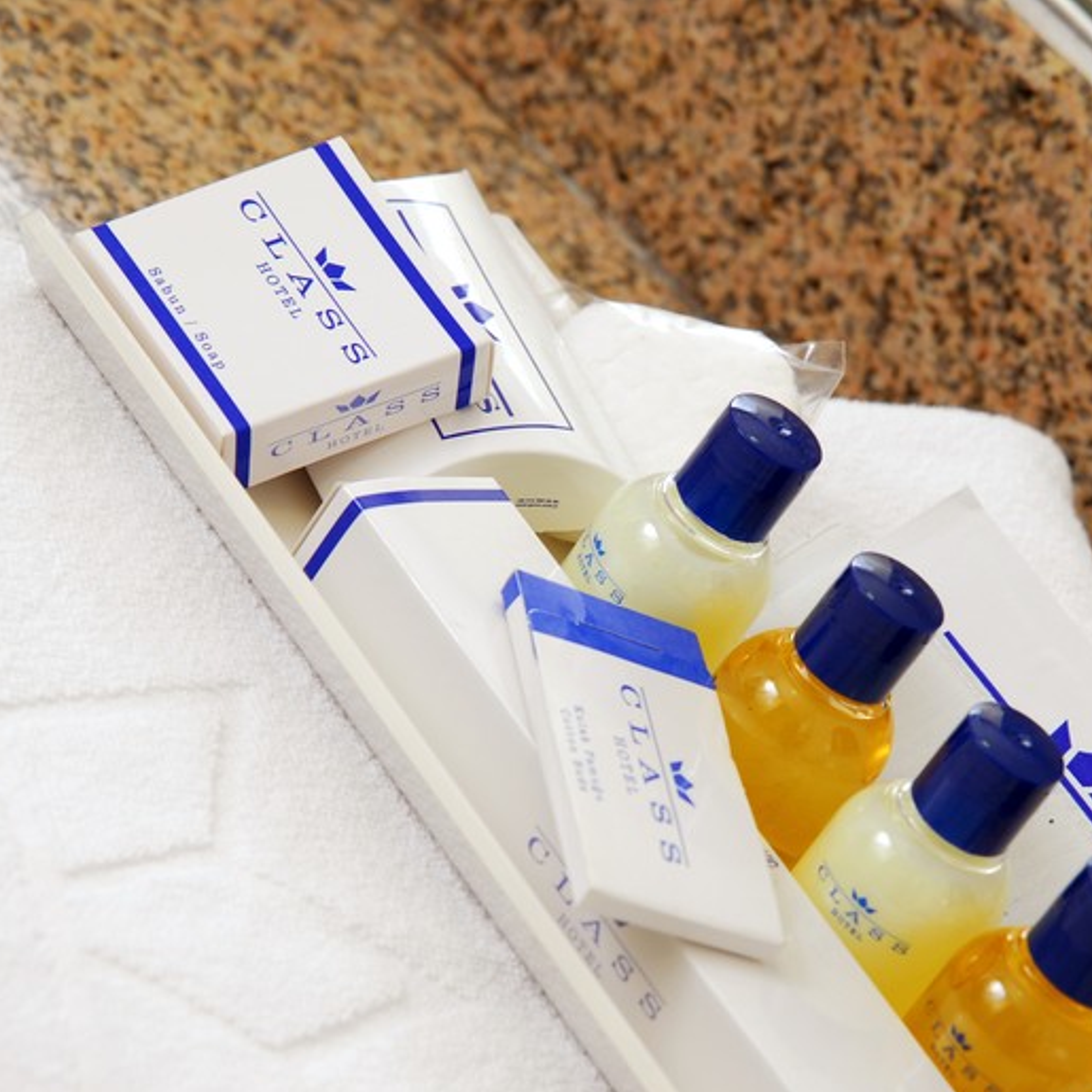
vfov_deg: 10.4
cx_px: 594
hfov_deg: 10.4
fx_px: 6020
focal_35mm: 169
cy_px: 566
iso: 100
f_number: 6.3
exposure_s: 1/80
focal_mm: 85
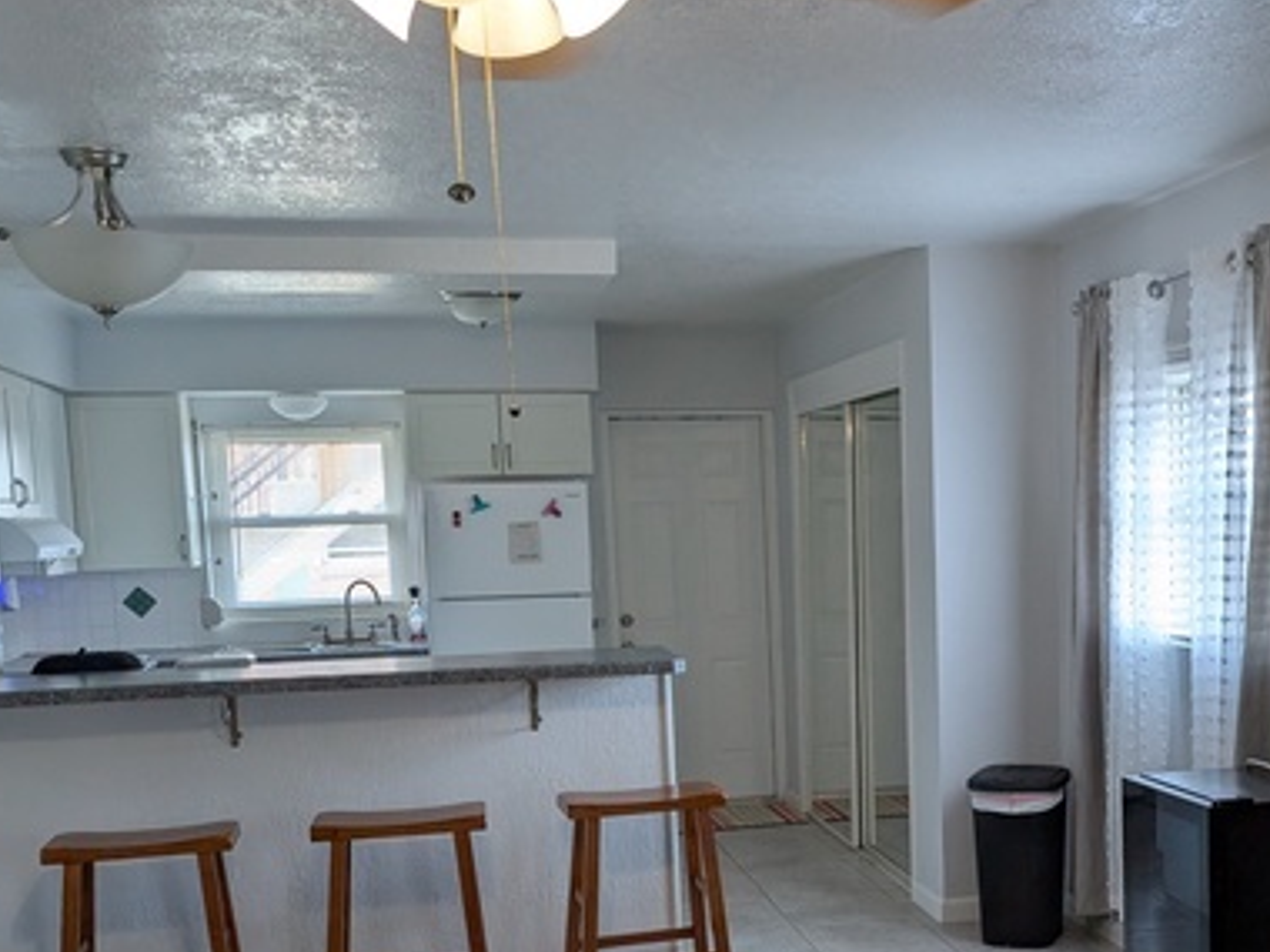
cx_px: 899
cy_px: 695
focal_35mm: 42
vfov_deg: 33.8
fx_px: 1541
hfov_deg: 43.8
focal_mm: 6.9
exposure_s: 1/40
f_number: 1.68
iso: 89
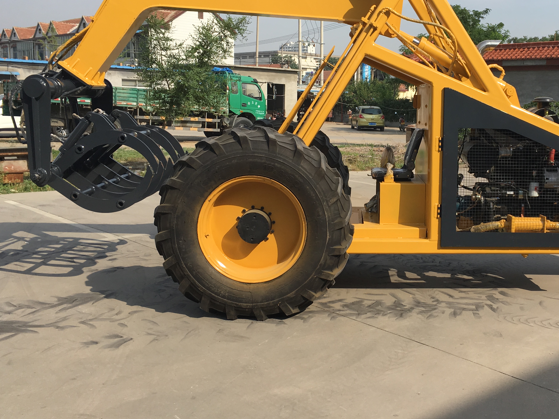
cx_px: 370
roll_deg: -2.0
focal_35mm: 41
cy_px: 182
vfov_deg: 35.1
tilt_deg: -8.3
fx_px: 662
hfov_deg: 45.1
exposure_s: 1/1425
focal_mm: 4.15
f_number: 2.2
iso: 25
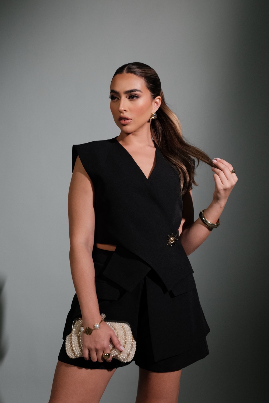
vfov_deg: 37.5
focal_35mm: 53
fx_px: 594
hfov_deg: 25.5
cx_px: 134
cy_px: 202
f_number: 6.4
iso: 1600
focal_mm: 35.3
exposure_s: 1/250
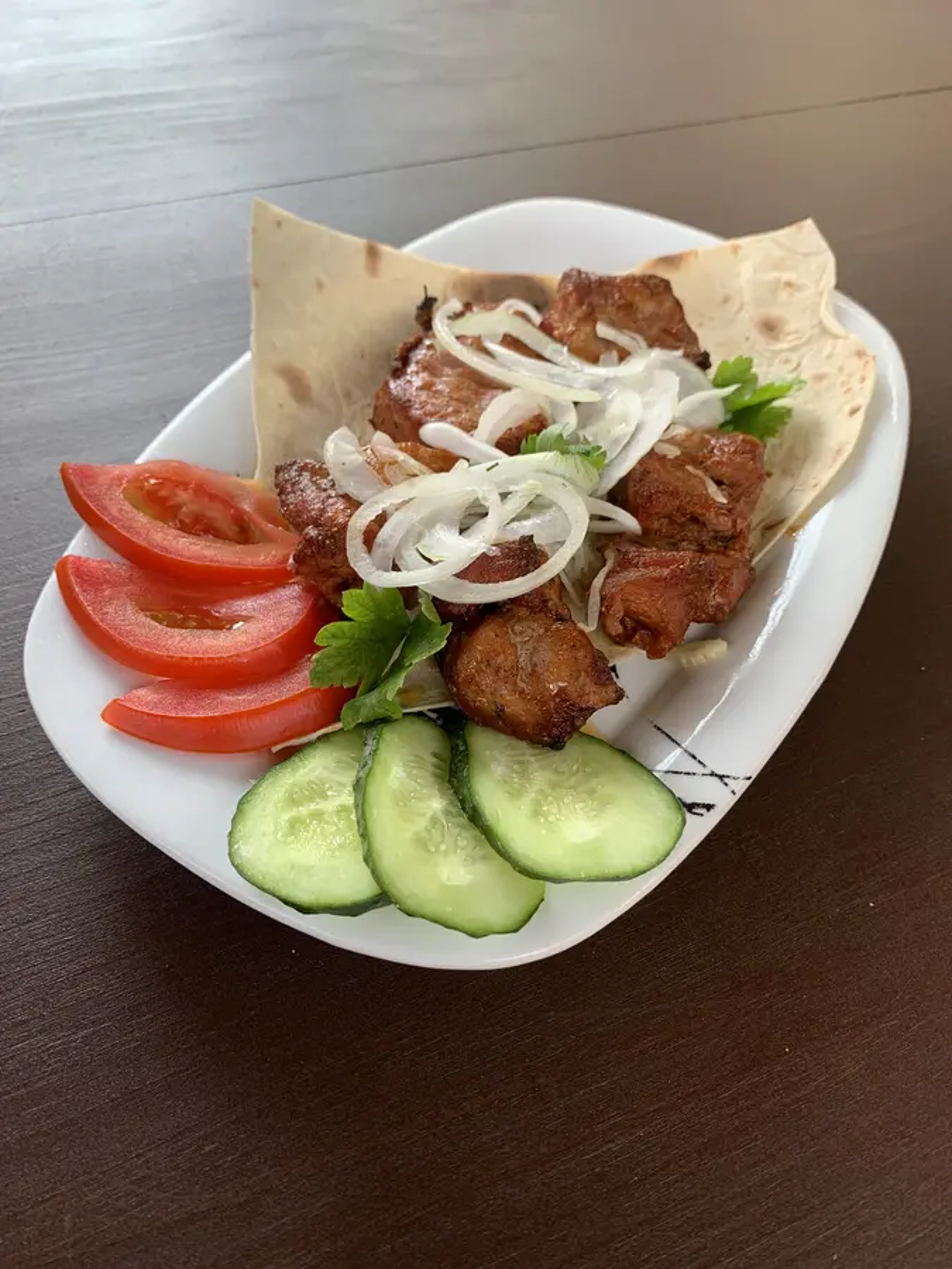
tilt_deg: -49.7
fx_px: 953
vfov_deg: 67.3
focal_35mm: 26
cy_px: 634
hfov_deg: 53.1
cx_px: 476
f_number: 1.8
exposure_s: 1/121
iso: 40
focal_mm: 4.25
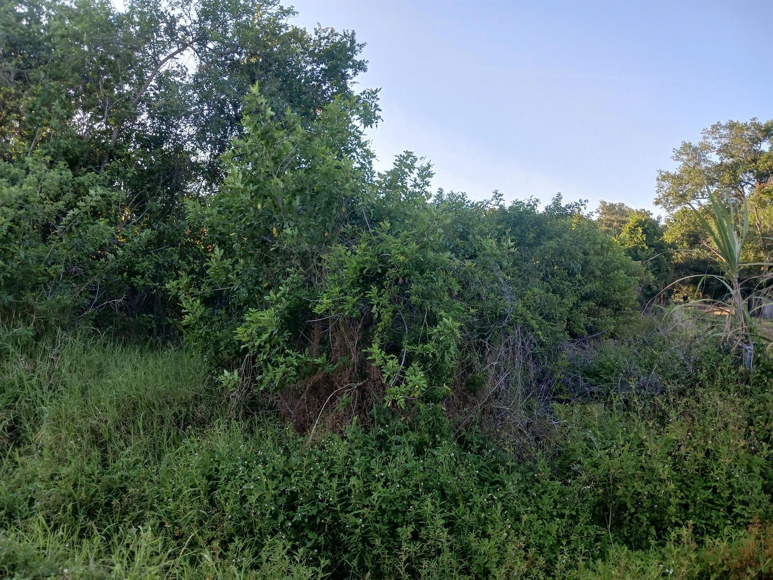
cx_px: 386
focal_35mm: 27
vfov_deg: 51.4
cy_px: 290
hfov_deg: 65.3
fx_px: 603
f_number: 1.8
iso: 40
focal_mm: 4
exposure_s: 1/120
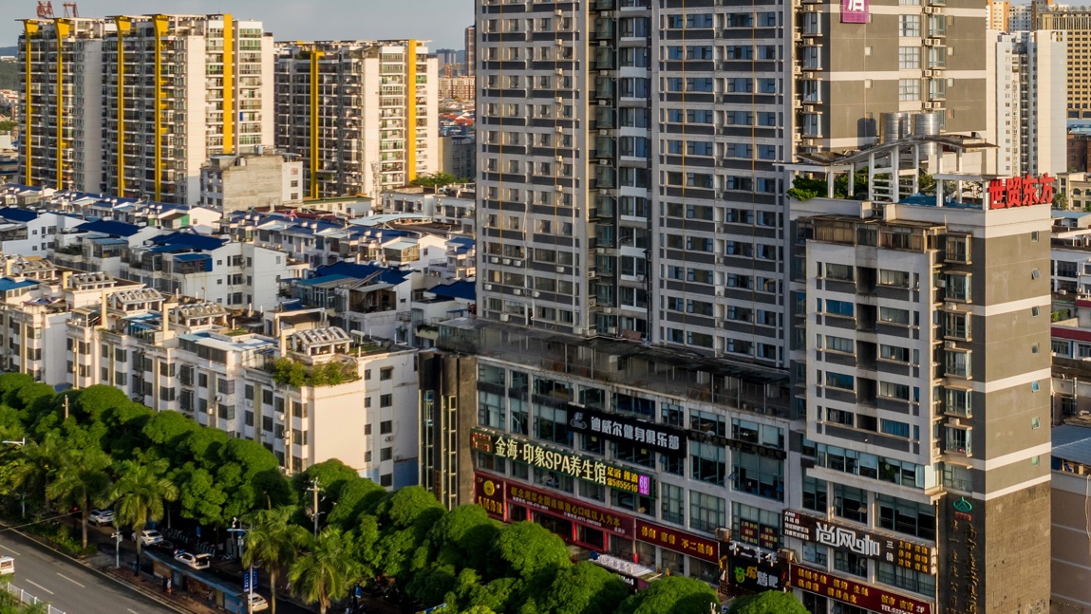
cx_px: 749
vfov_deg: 26.2
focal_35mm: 45
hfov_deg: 44.6
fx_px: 1302
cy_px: 160
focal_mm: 10.26
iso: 100
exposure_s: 1/400
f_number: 5
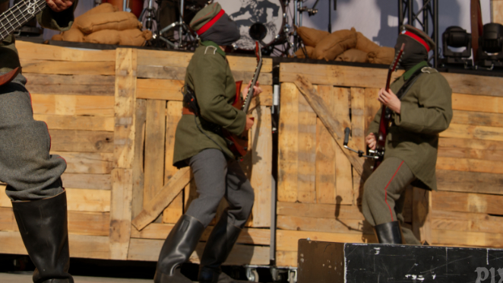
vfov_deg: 15.6
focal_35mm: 76
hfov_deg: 27.5
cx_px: 128
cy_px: 8
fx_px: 1013
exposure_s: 1/800
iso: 125
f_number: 5
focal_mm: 40
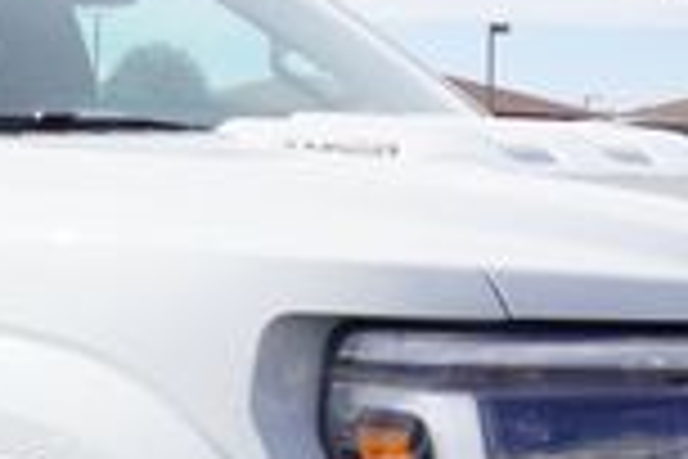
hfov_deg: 15.2
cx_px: -27
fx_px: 2524
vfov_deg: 10.2
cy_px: 608
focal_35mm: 132
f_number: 9
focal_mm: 21
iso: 100
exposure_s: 1/125
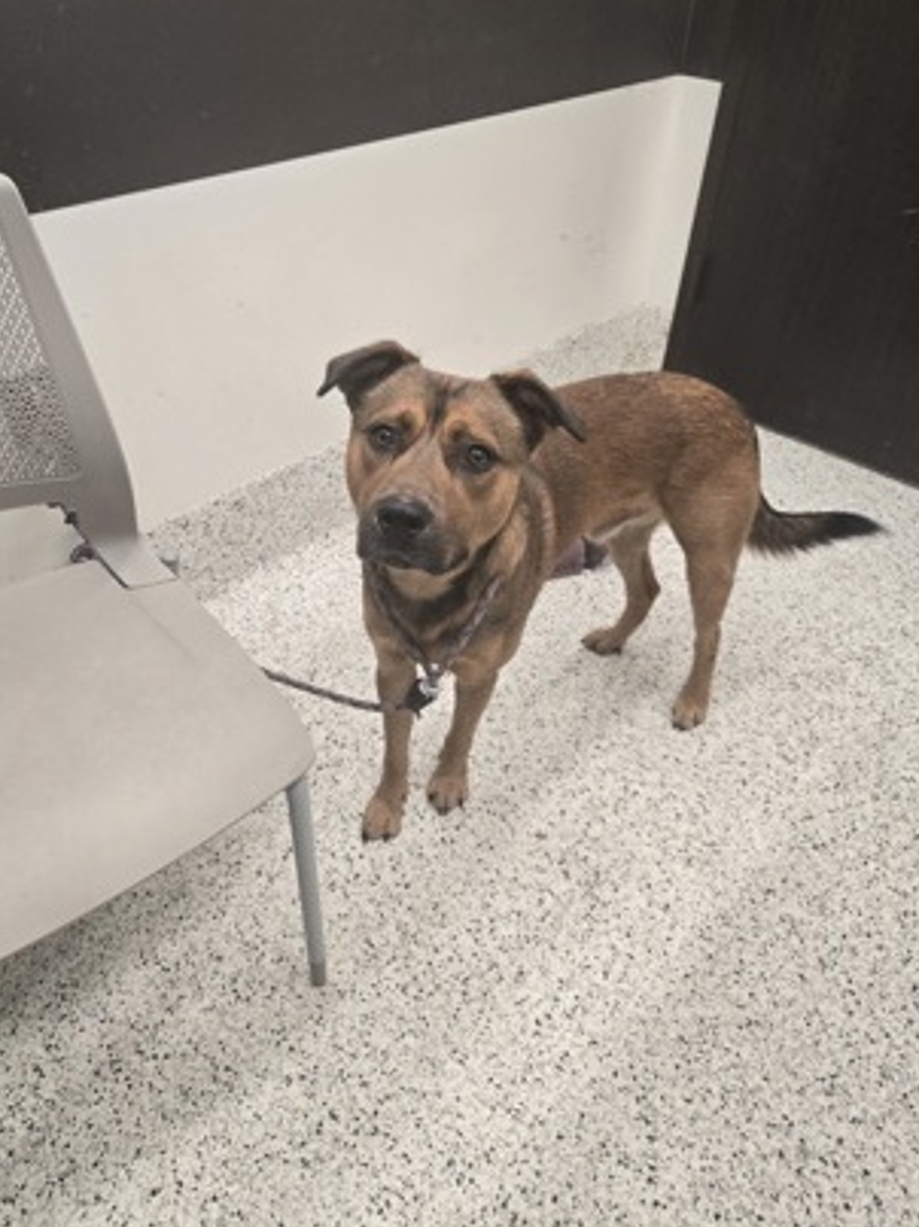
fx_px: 850
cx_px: 455
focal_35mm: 24
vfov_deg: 71.6
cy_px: 594
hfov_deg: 56.8
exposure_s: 1/180
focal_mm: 5.4
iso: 160
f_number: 1.8
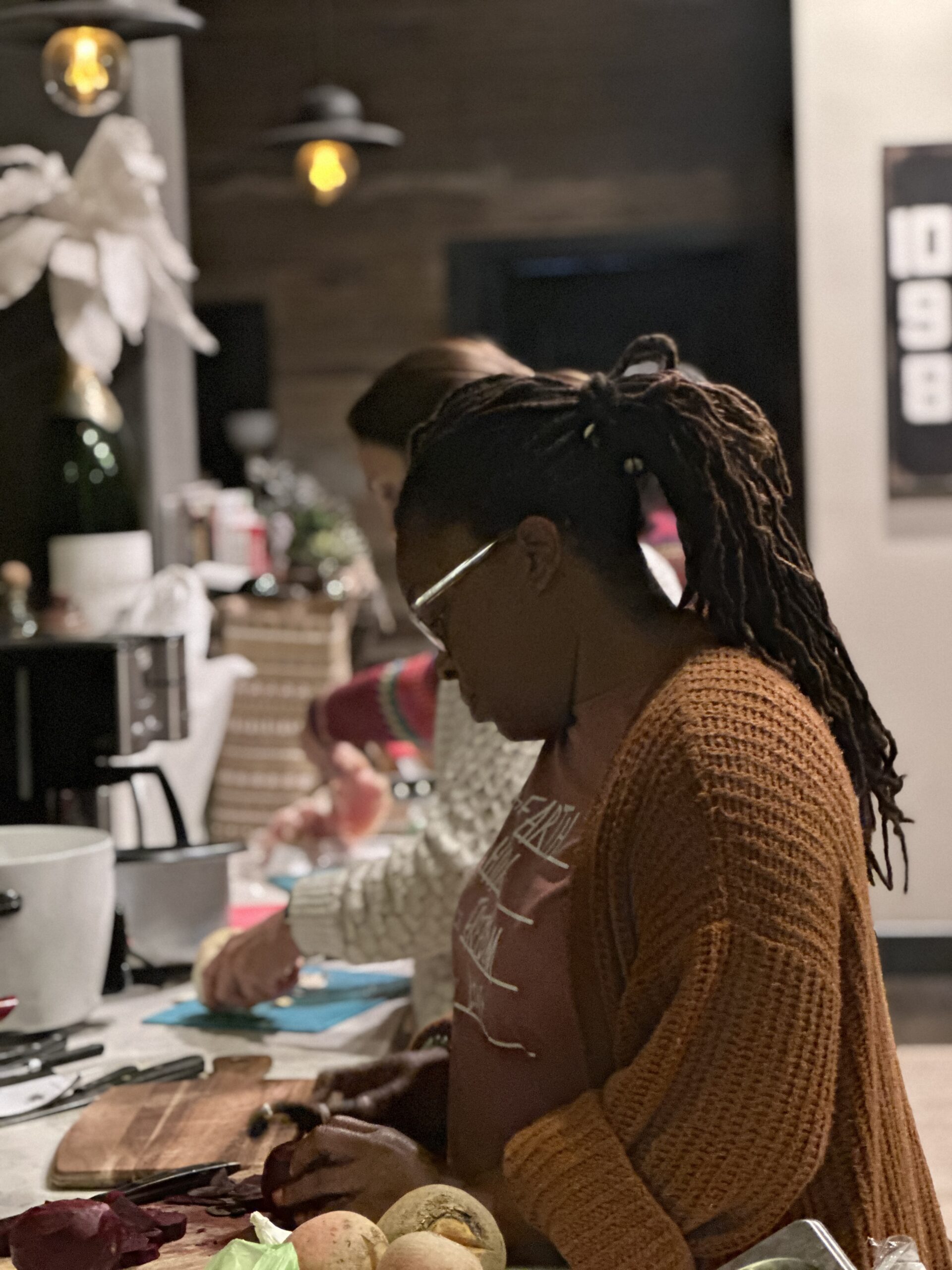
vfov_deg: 25.3
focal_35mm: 77
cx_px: 476
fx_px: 2824
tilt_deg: -3.6
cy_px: 635
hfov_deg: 19.1
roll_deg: +2.2
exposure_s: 1/15
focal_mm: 9
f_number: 2.8
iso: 1600
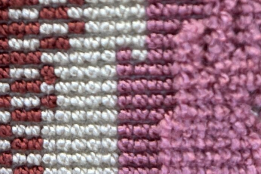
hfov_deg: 11.2
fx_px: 1327
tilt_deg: -15.5
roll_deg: +3.1
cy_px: -147
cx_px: 115
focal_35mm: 183
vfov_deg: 7.3
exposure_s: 1/120
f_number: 1.78
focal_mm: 6.86
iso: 100
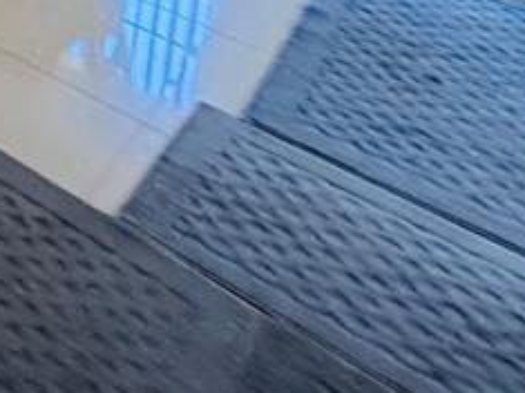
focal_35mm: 61
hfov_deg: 21.5
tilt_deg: -13.8
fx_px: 925
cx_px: -407
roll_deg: -3.8
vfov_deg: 16.6
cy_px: -435
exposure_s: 1/60
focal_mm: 2.22
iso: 320
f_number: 2.2
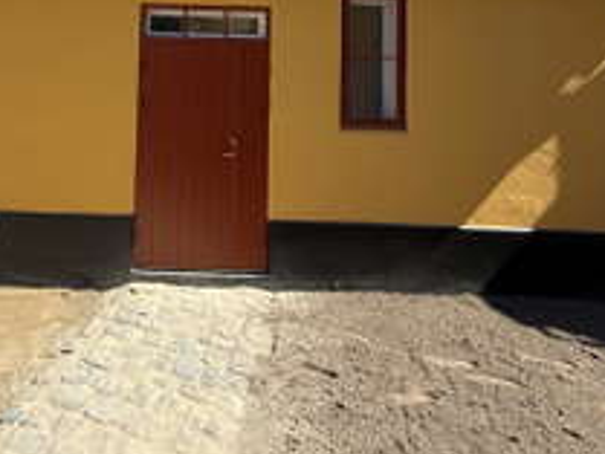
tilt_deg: +4.0
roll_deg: -1.5
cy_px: 72
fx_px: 437
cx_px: 161
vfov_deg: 50.6
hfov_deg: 65.6
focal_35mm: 25
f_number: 2.2
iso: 50
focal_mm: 2.22
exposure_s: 1/596
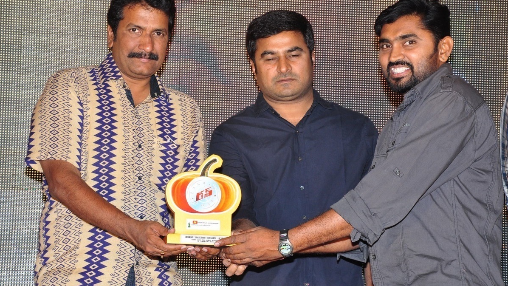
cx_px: 254
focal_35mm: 126
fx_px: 1697
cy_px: 132
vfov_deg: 9.6
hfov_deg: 17.0
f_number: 8
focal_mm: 80
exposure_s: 1/125
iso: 500
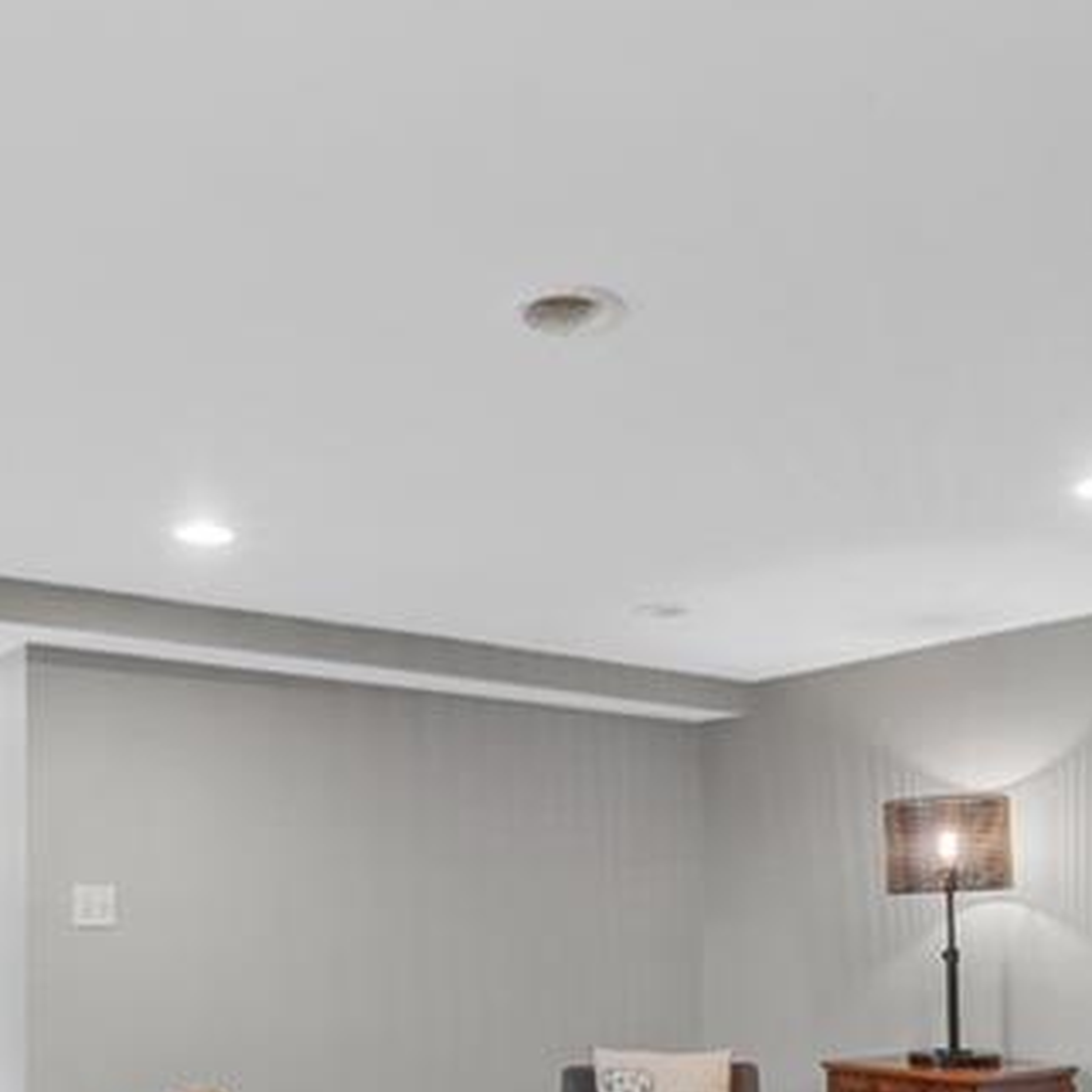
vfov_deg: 41.3
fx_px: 1356
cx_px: 514
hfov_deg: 43.8
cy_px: 927
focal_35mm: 38
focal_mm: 14
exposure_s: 2
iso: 400
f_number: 8
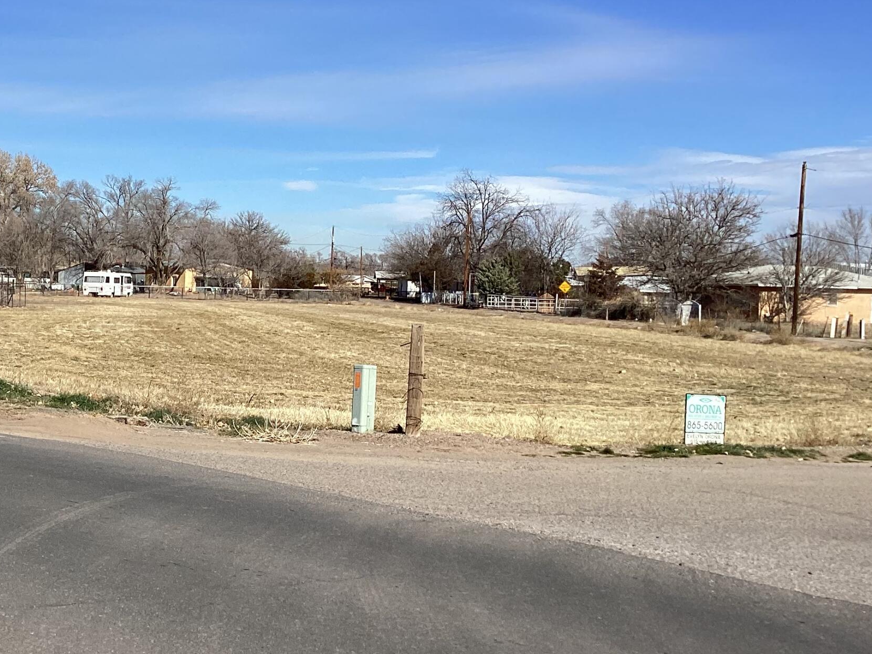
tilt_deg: -1.3
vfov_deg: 26.1
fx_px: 1411
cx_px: 162
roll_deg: -1.4
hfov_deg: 33.3
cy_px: 312
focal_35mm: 56
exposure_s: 1/2262
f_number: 2.4
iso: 25
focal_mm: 3.3
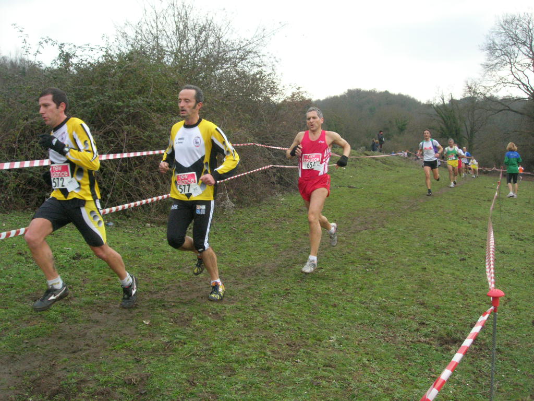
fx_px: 586
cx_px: 267
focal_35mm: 38
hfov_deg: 49.0
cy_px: 200
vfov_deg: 37.7
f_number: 4.8
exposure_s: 1/651
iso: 400
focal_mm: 7.8
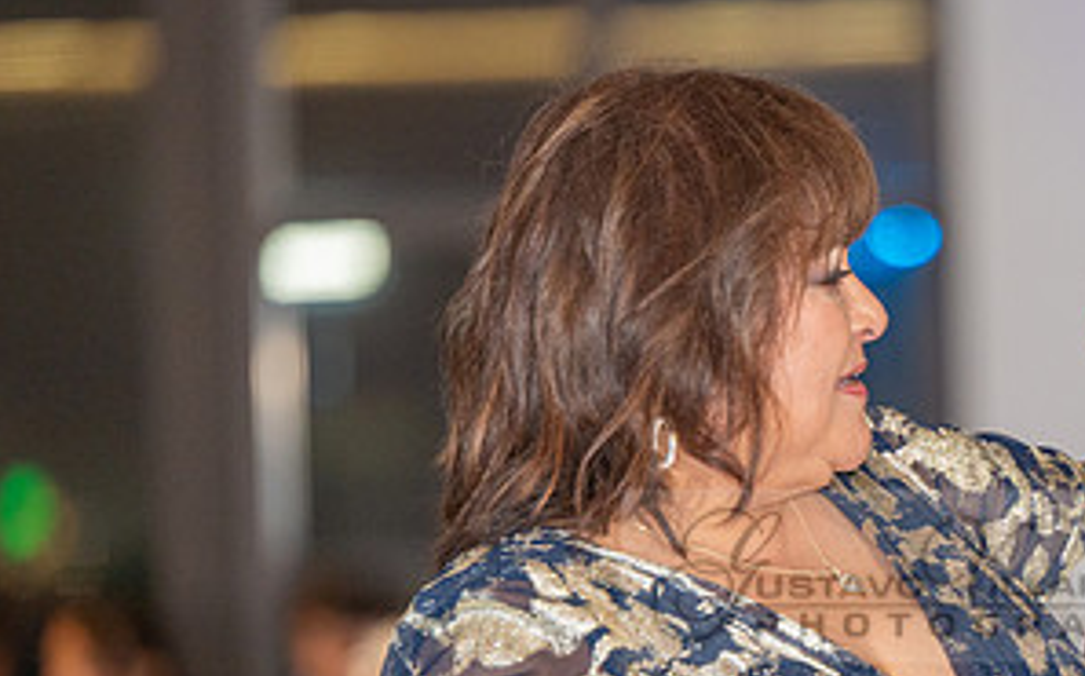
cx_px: 939
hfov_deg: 6.4
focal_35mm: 329
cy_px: 576
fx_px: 9719
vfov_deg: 4.0
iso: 1000
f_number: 2.8
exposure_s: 1/125
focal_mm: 165
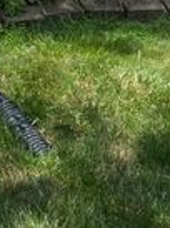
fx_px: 836
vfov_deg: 12.8
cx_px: -115
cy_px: -280
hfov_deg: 11.0
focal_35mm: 127
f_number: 1.5
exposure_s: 1/3831
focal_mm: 5.7
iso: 50
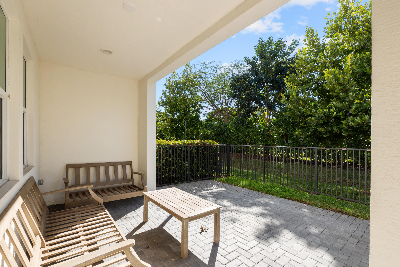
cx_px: 200
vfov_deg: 77.3
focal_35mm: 15
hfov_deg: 100.4
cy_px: 134
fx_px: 167
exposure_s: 1/125
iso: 100
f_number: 8
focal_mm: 10
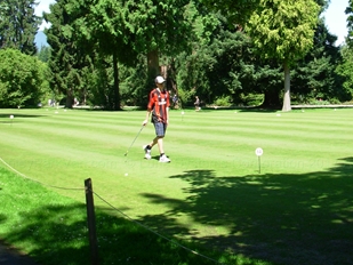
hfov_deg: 32.5
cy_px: 64
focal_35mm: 59
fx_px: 602
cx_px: 226
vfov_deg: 24.5
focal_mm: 6.3
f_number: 2.9
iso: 50
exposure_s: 1/384
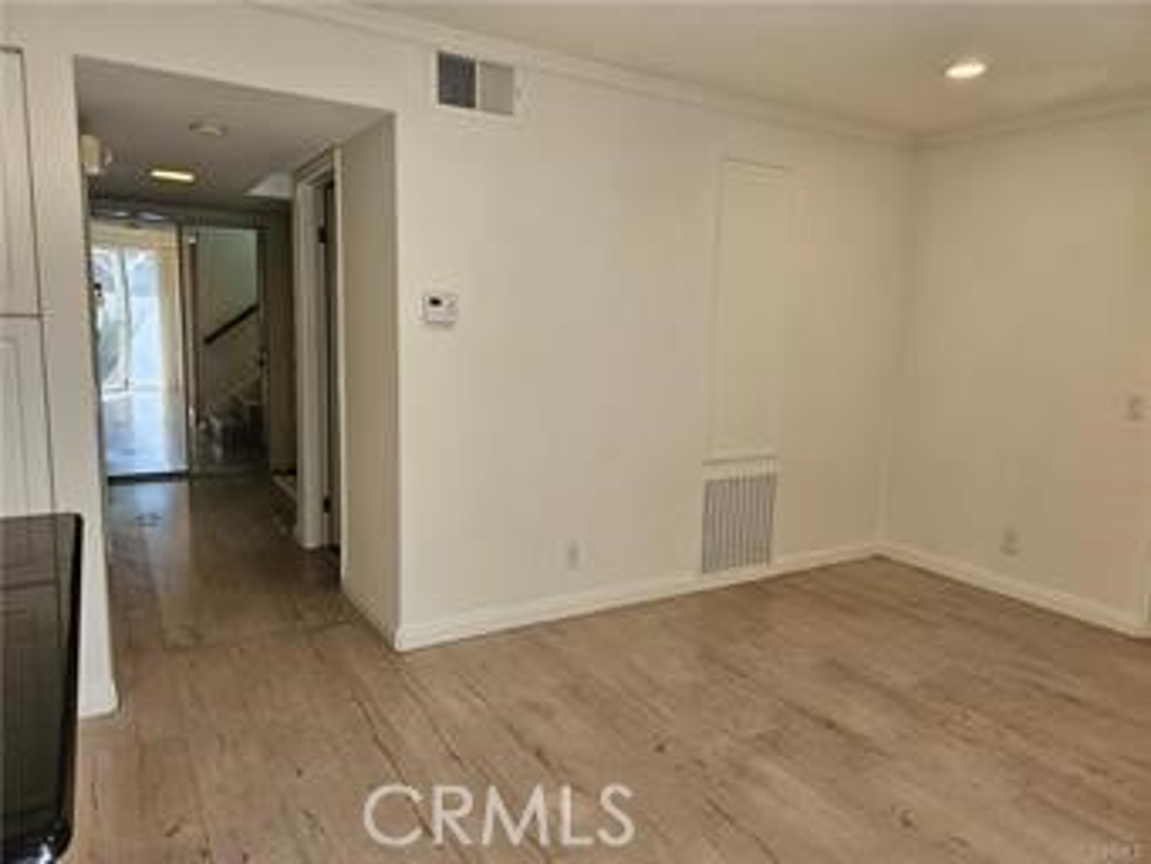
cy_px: 432
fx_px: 765
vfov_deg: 58.9
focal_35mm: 23
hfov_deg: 73.9
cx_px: 576
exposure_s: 1/120
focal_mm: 5.4
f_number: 1.8
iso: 50
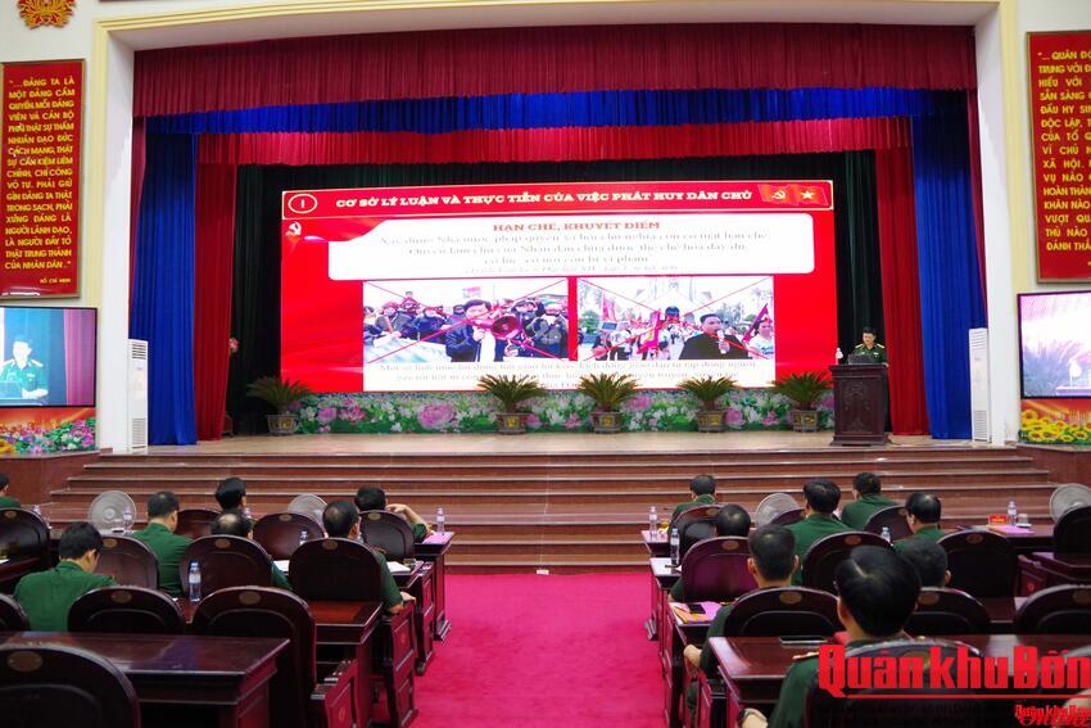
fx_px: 818
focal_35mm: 27
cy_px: 364
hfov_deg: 67.4
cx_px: 546
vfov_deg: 47.9
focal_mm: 18
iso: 3200
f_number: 5
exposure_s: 1/80
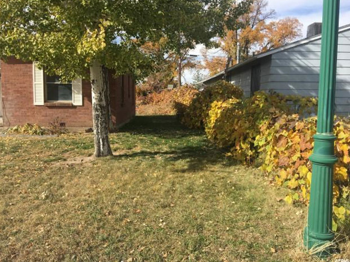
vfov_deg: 46.8
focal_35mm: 30
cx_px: 171
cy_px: 128
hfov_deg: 60.0
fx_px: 303
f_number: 2.2
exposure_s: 1/1099
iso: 25
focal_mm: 4.15
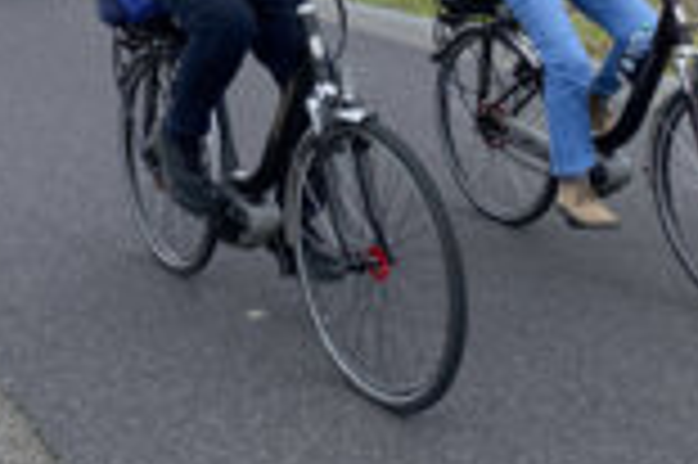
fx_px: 1356
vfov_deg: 17.9
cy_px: -167
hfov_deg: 28.3
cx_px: 153
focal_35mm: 70
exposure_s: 1/2890
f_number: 1.8
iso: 32
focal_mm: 4.2
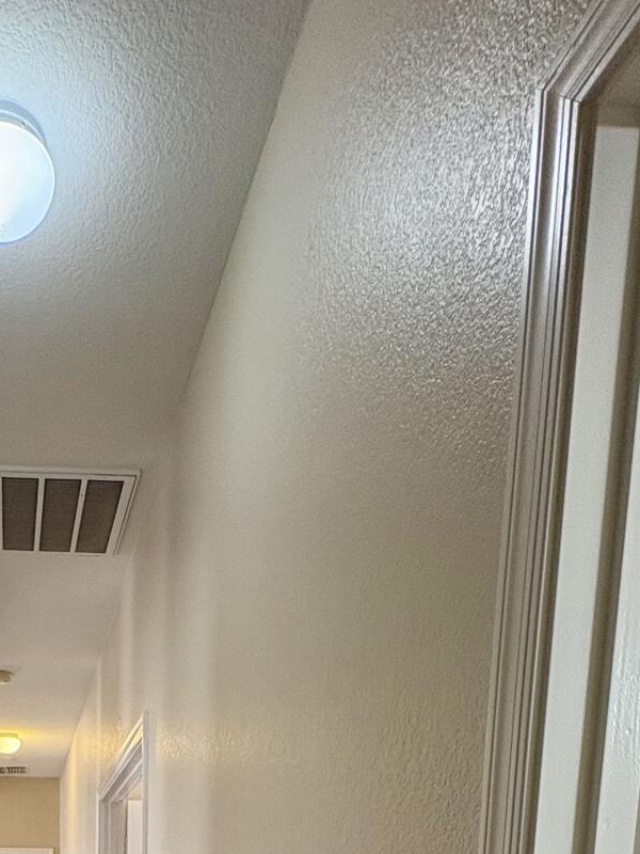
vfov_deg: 37.9
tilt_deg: -6.9
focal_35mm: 35
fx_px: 863
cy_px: 1046
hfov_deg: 37.7
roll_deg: +0.2
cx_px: 51
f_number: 2.2
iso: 160
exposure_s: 1/60
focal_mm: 2.22
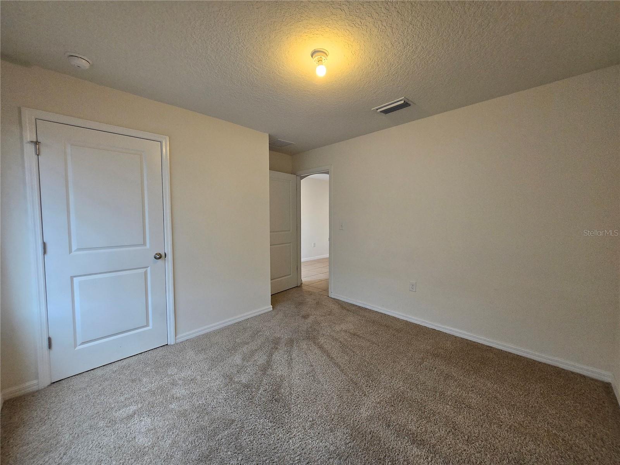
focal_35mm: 13
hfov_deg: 106.2
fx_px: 233
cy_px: 232
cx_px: 310
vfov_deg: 89.9
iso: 200
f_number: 2.2
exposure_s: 1/60
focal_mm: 1.7
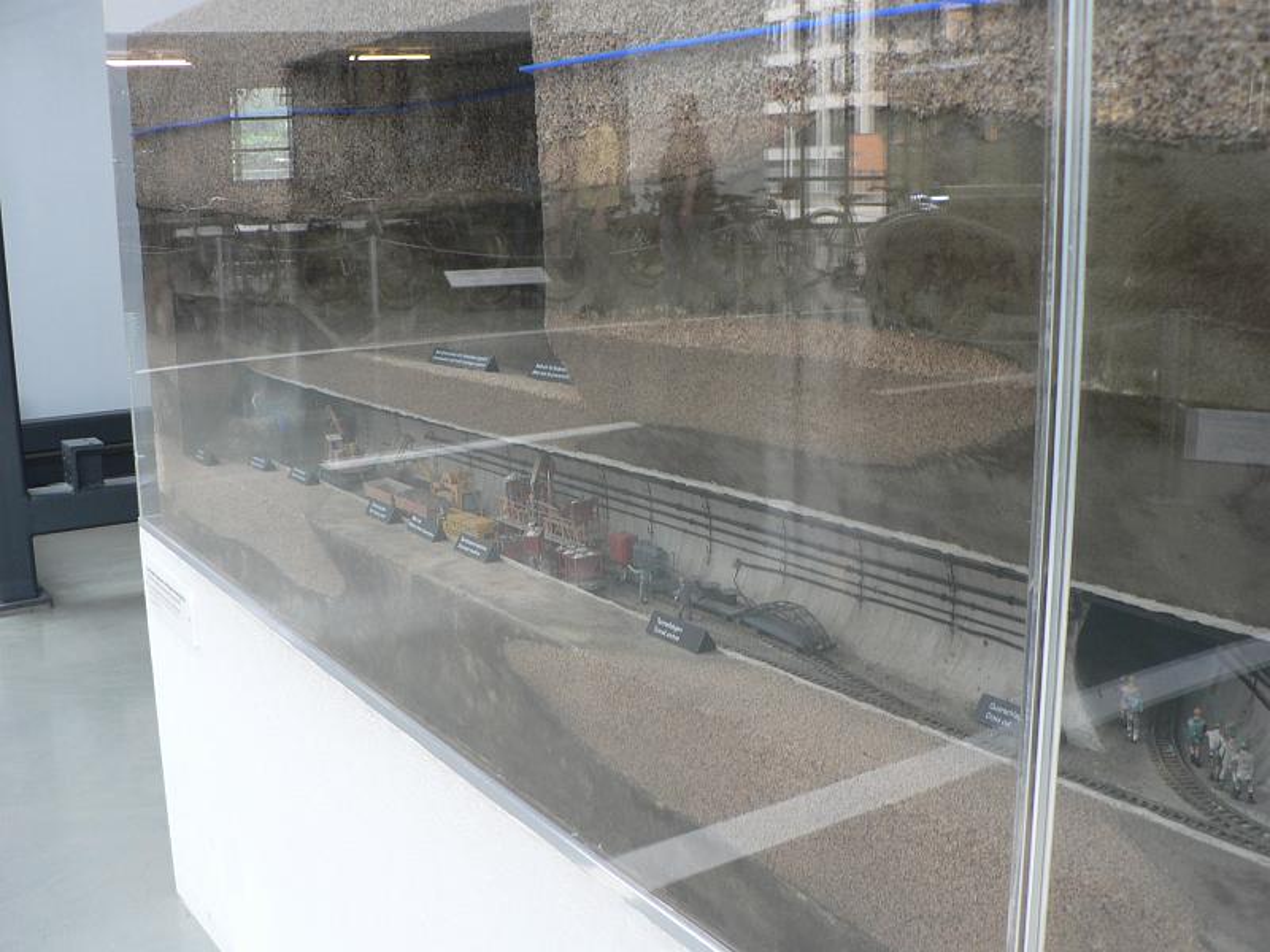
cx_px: 635
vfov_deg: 39.7
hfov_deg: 51.4
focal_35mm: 36
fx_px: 1321
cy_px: 476
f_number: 2.8
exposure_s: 1/50
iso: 80
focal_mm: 6
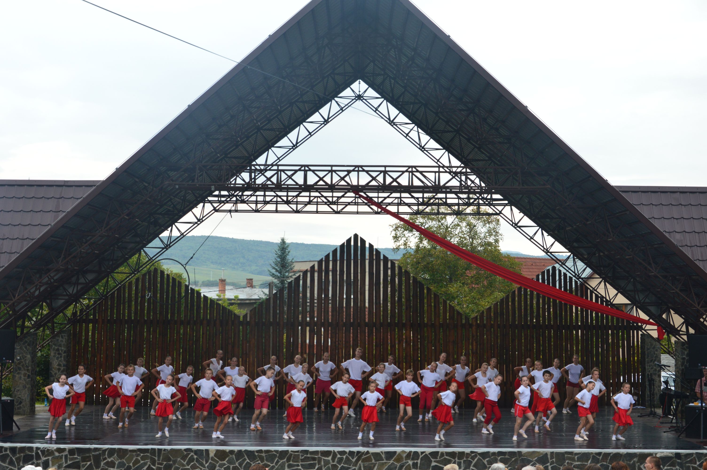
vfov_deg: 28.0
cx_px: 354
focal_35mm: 48
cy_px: 235
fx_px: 942
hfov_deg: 41.1
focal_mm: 32
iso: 400
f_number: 9
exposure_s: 1/125
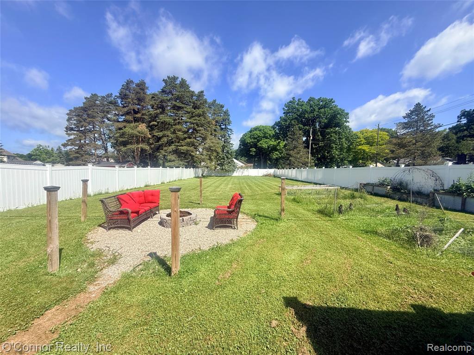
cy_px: 178
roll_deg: +0.2
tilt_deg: -2.4
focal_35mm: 14
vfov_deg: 85.7
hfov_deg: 102.1
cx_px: 237
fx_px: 192
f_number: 2.2
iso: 50
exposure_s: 1/1745
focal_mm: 2.22
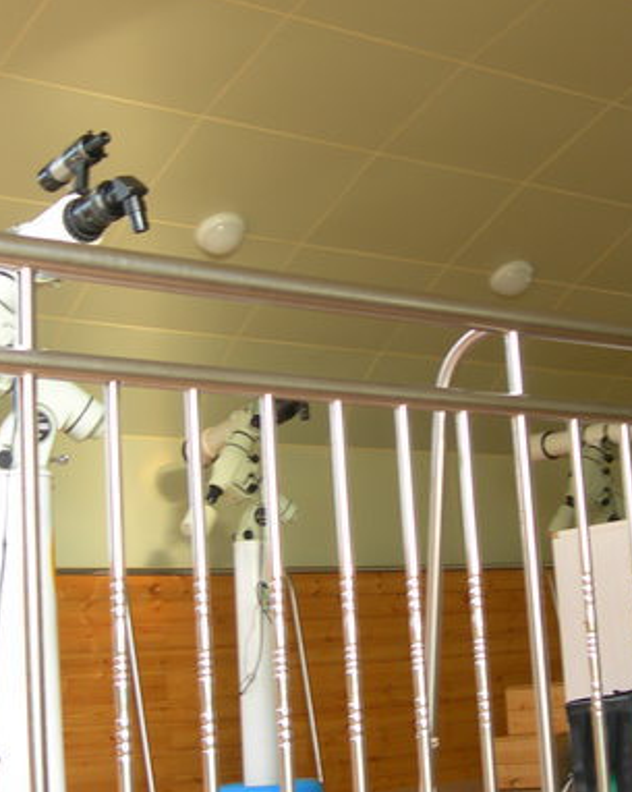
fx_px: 1592
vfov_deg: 27.9
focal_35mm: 68
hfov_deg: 22.4
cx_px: 421
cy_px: 324
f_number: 2.8
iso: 50
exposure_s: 1/25.3
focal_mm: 7.8
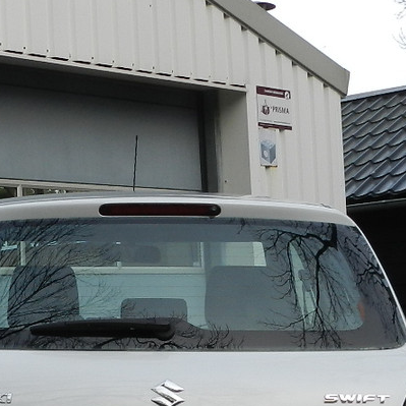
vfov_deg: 17.0
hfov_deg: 16.9
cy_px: 270
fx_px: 1353
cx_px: 62
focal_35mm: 102
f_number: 3.7
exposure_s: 1/200
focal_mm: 5.6
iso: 160
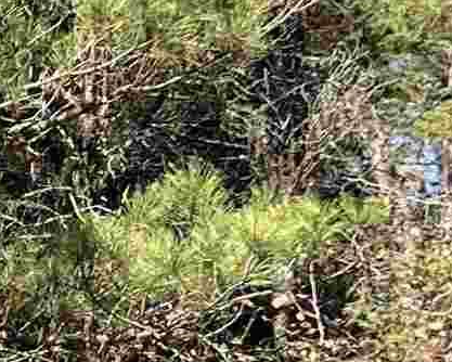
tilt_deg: +8.4
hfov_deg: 9.5
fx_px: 2503
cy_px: 449
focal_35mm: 187
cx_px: -513
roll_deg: +0.0
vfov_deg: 8.2
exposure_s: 1/1311
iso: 50
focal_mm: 5.7
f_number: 1.5
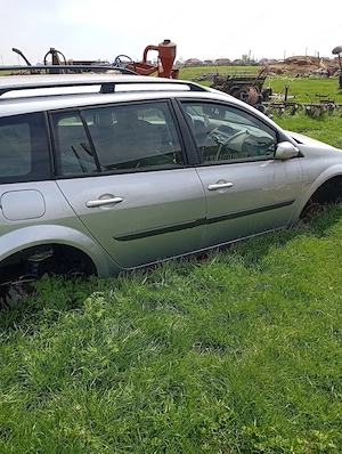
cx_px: 171
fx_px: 368
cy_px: 227
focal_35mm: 28
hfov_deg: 49.9
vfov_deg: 63.4
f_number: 1.8
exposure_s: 1/500
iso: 101
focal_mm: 4.27
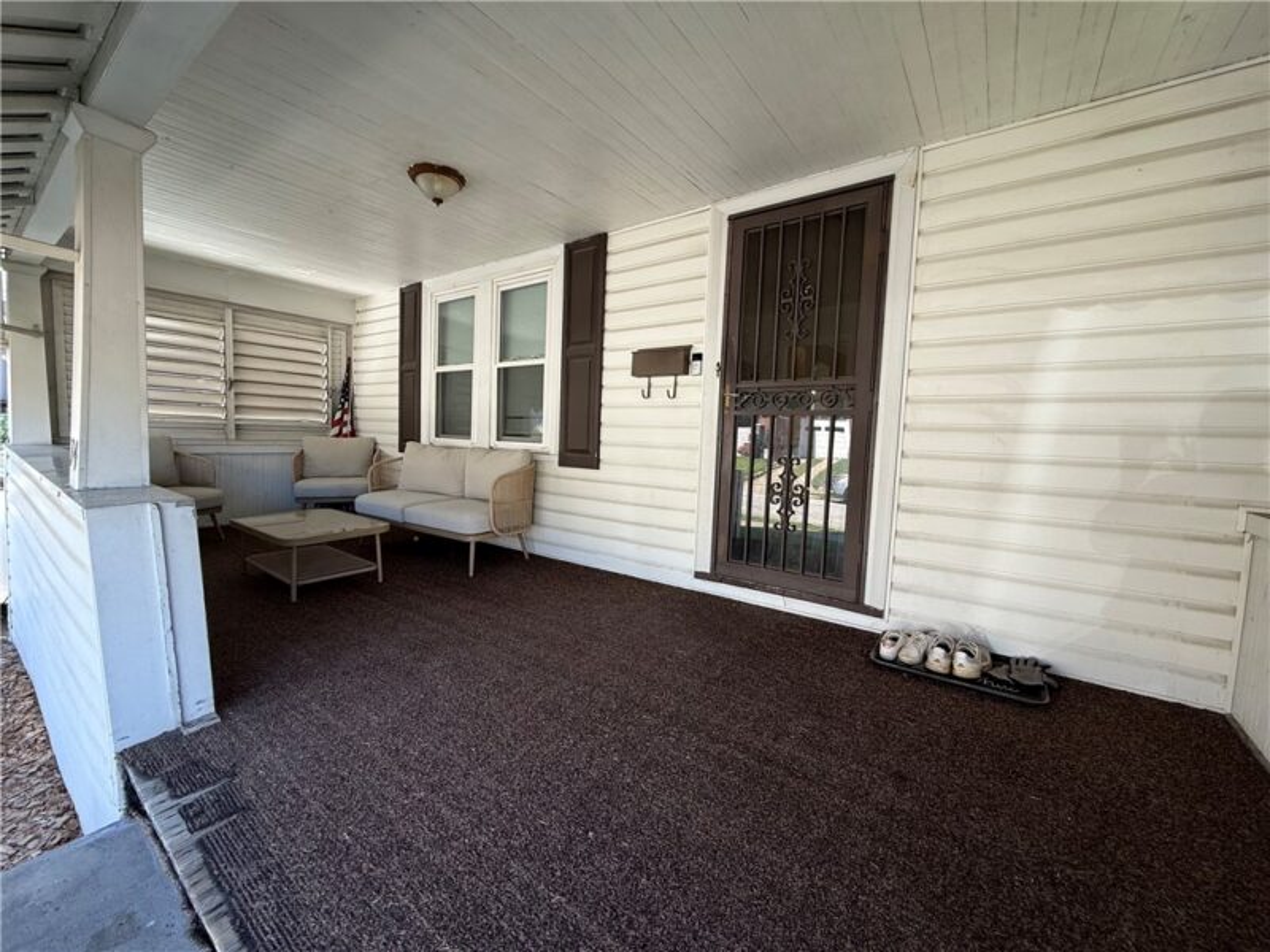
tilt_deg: -3.7
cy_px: 476
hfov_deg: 102.1
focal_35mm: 14
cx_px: 635
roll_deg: -1.6
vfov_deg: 85.7
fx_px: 514
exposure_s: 1/123
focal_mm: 2.22
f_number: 2.2
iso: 50
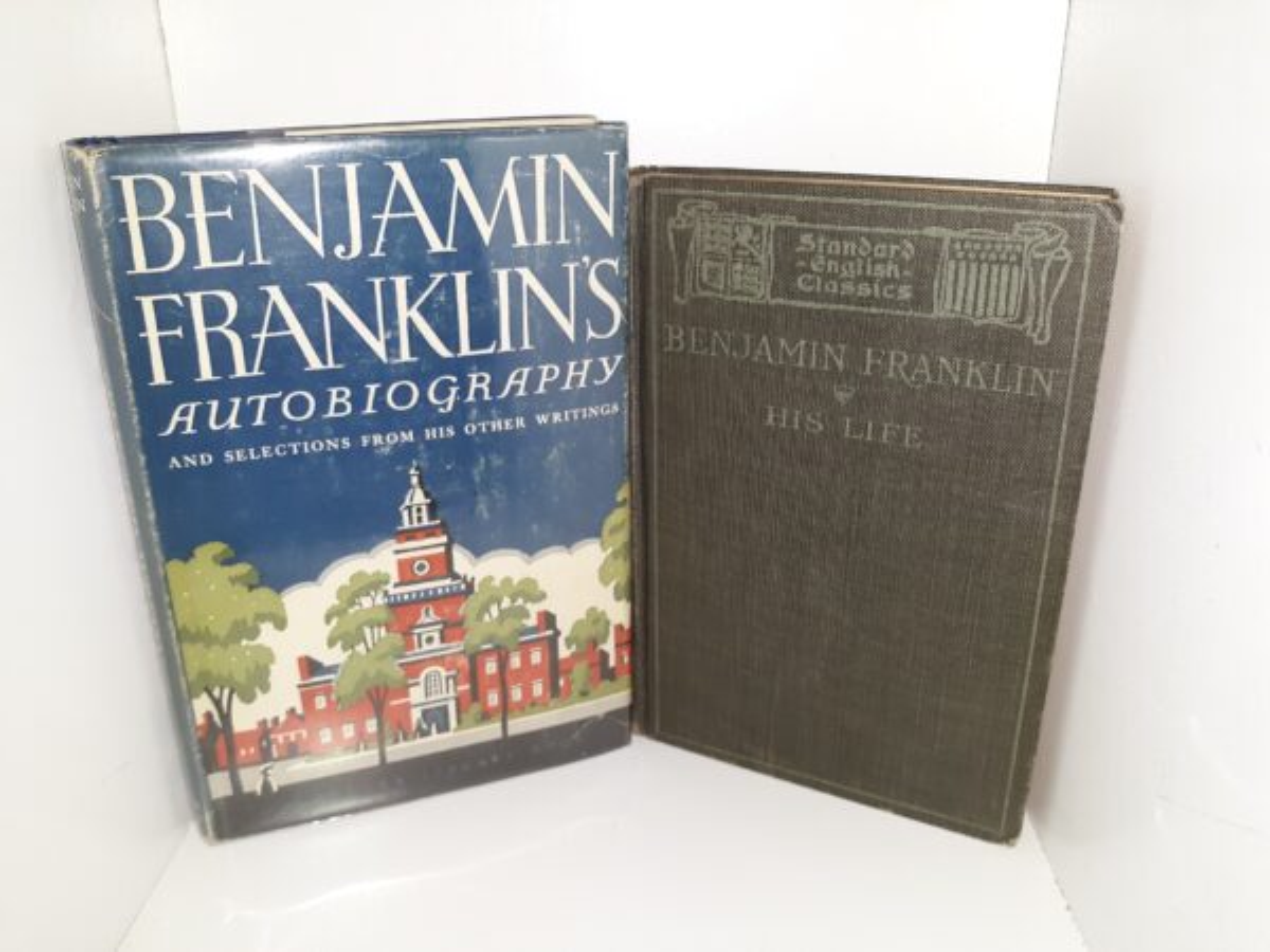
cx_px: 635
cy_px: 476
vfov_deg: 49.7
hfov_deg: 63.4
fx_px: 1027
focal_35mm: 28
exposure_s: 1/120
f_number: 1.7
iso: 64
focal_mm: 3.7
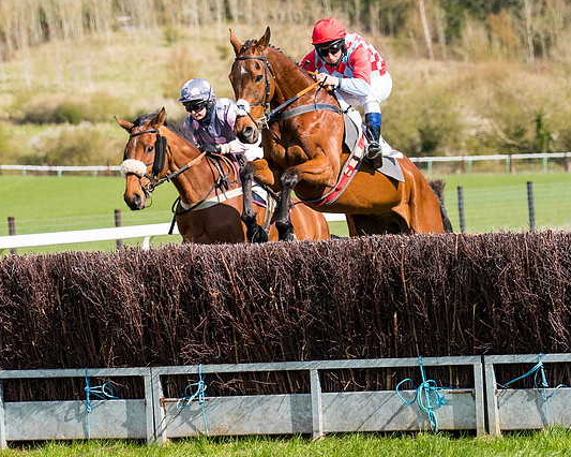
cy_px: 212
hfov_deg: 8.0
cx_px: 246
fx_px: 4088
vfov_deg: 6.4
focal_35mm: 242
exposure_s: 1/2000
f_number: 4.5
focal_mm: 128
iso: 400
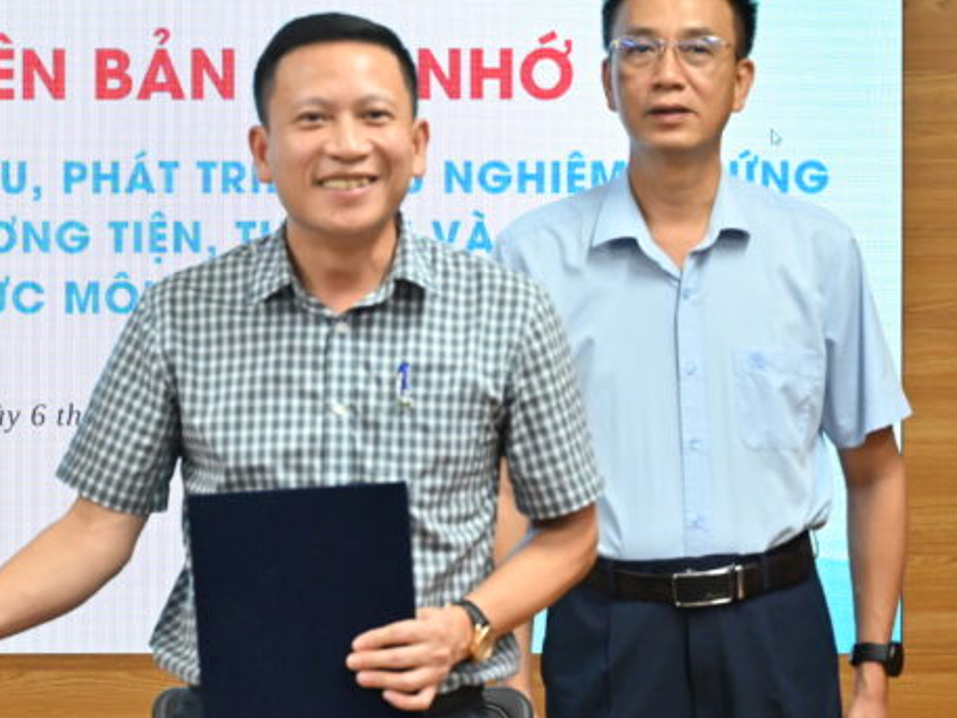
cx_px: 44
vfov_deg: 11.8
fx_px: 3457
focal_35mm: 125
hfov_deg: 15.5
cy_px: 234
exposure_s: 1/200
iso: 2500
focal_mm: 58
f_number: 4
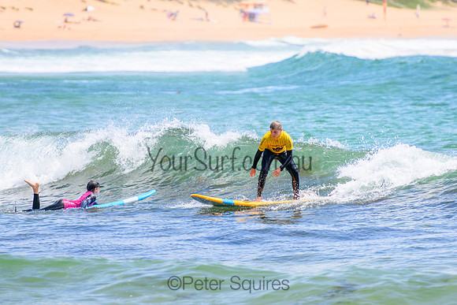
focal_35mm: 550
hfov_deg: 3.7
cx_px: 228
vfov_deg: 2.5
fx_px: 6982
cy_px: 95
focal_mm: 400
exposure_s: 1/2000
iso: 280
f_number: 5.6
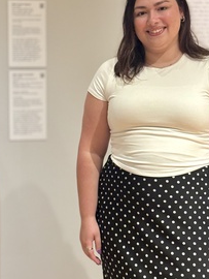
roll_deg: -0.8
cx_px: 90
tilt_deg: -3.9
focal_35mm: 91
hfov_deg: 16.3
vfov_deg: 21.5
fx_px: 731
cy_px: 105
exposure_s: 1/40
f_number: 1.78
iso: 250
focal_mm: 6.76
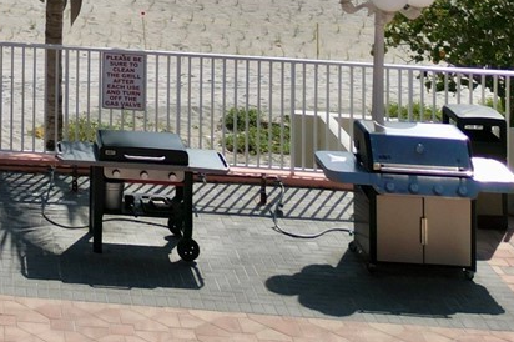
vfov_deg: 12.5
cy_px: -326
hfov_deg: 19.1
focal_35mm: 97
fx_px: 1384
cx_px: -191
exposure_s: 1/8000
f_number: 1.7
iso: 110
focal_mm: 6.72
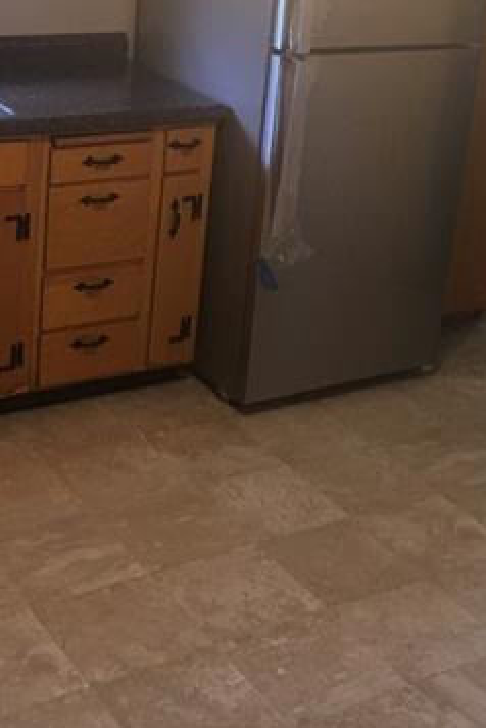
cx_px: 278
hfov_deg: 20.9
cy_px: 229
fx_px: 1314
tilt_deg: -17.1
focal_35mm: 65
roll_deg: -5.3
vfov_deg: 30.6
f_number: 2.2
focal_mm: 4.15
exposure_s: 1/15
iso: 40
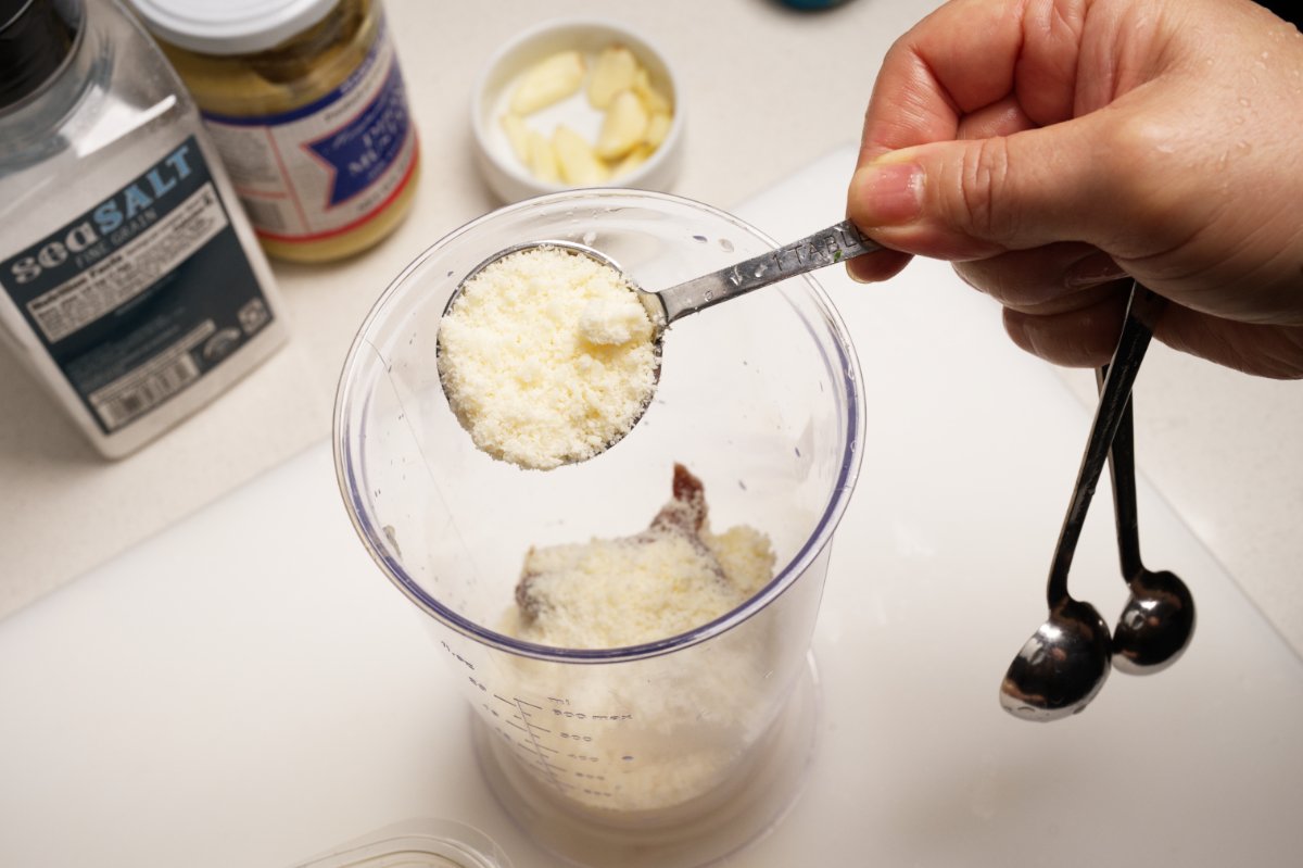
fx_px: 1737
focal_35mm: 48
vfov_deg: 28.1
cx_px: 652
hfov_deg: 41.1
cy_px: 434
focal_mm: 48
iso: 1250
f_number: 11
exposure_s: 1/1600
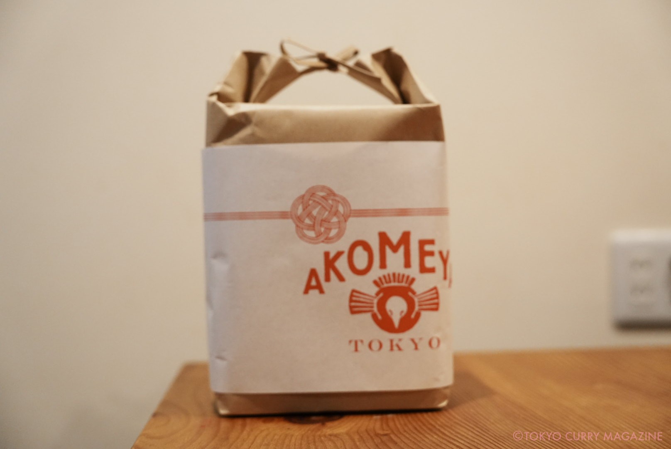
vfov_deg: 30.6
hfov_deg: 44.5
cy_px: 224
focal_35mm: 44
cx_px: 336
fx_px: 821
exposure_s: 1/320
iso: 4000
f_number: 2.8
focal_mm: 44
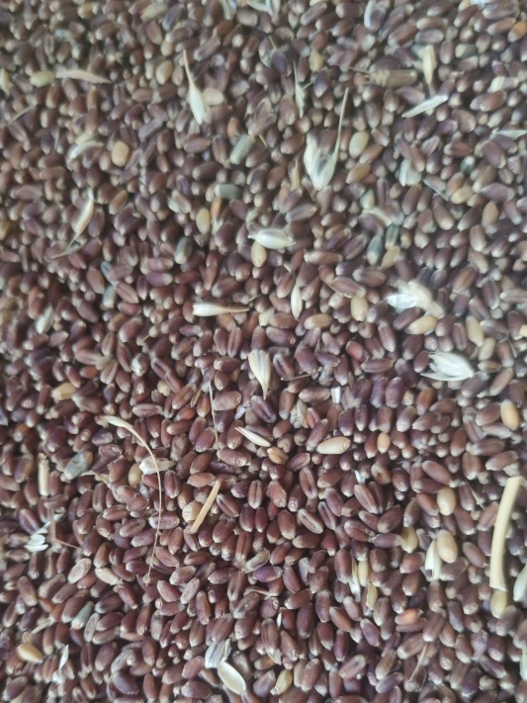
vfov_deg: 49.4
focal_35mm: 36
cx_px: 232
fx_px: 731
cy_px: 525
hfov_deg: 39.6
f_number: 1.69
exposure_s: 1/50
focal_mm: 6.72
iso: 454
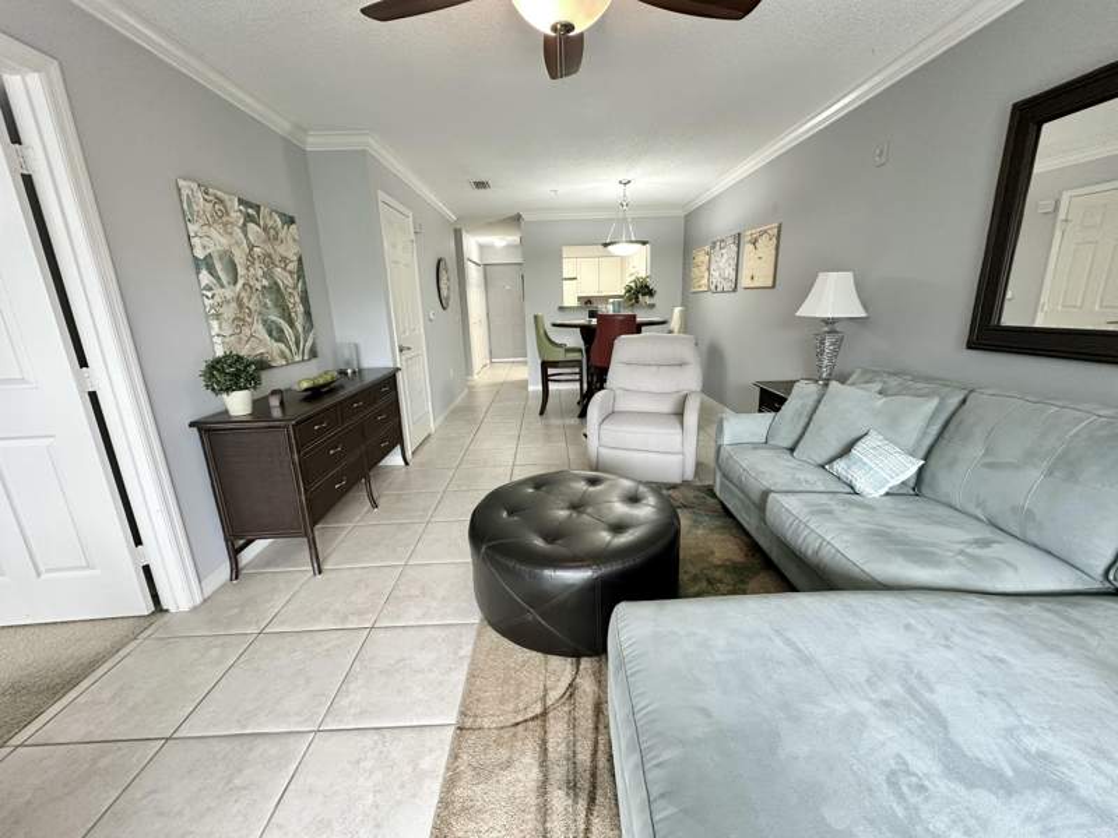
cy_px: 419
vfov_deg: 85.7
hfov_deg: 102.1
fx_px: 452
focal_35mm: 14
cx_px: 559
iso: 250
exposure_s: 1/60
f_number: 2.2
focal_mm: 2.22
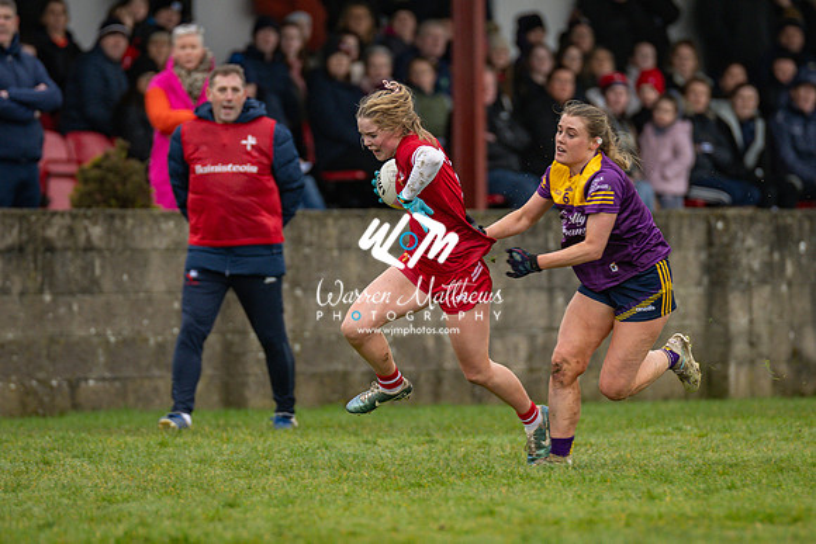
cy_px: 328
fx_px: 10871
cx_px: 438
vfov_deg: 2.9
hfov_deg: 4.3
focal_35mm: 480
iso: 800
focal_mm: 300
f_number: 2.8
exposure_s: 1/1000
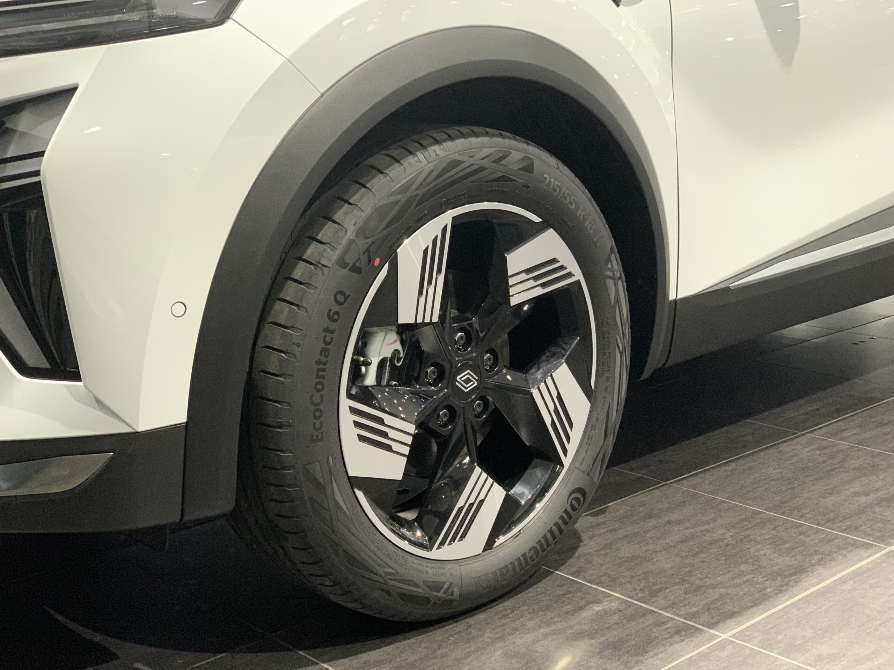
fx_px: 1343
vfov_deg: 28.0
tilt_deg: -11.3
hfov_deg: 36.8
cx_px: 447
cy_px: 335
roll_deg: -0.2
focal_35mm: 52
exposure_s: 1/50
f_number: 2.4
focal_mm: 6
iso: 500
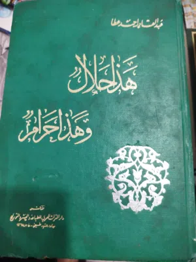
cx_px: 98
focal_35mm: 15
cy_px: 131
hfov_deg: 81.7
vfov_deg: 98.2
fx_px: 113
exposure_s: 1/33
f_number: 1.7
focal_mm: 5.31
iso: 400
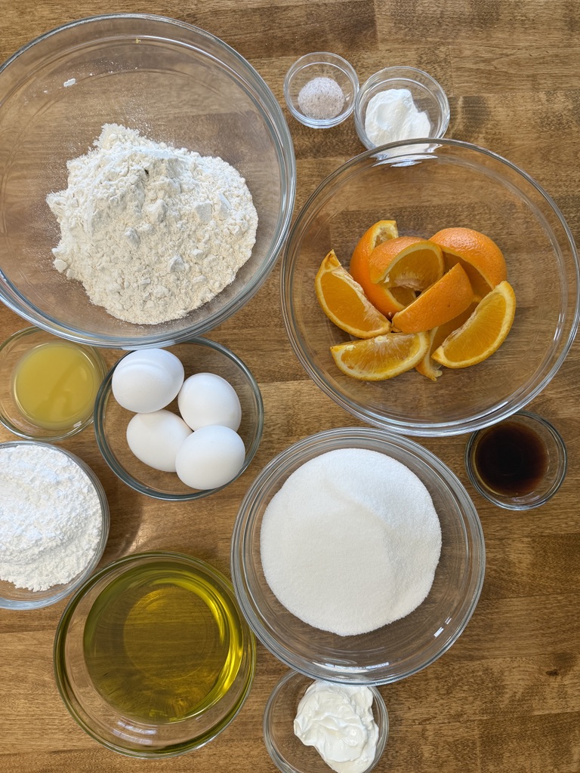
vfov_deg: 71.6
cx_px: 290
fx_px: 536
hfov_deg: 56.8
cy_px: 386
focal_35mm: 24
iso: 160
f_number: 1.78
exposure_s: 1/120
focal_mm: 6.76
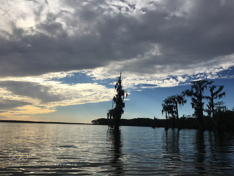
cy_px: 88
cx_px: 117
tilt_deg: +10.6
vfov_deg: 48.2
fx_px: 196
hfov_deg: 61.7
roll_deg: -2.2
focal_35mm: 29
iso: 25
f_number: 2.2
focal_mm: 4.15
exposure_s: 1/4274
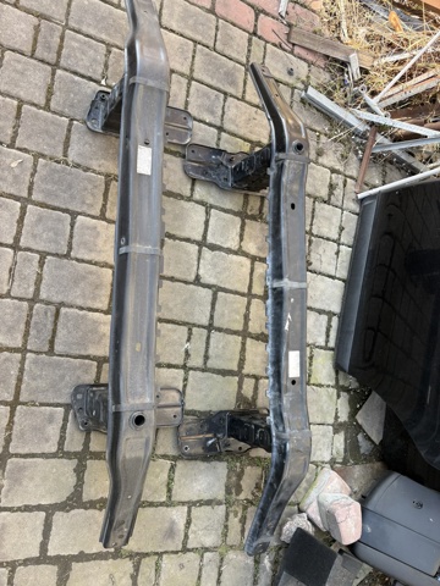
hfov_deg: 53.1
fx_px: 441
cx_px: 220
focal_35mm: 26
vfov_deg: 67.3
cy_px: 293
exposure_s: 1/255
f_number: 1.6
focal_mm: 5.96
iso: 50
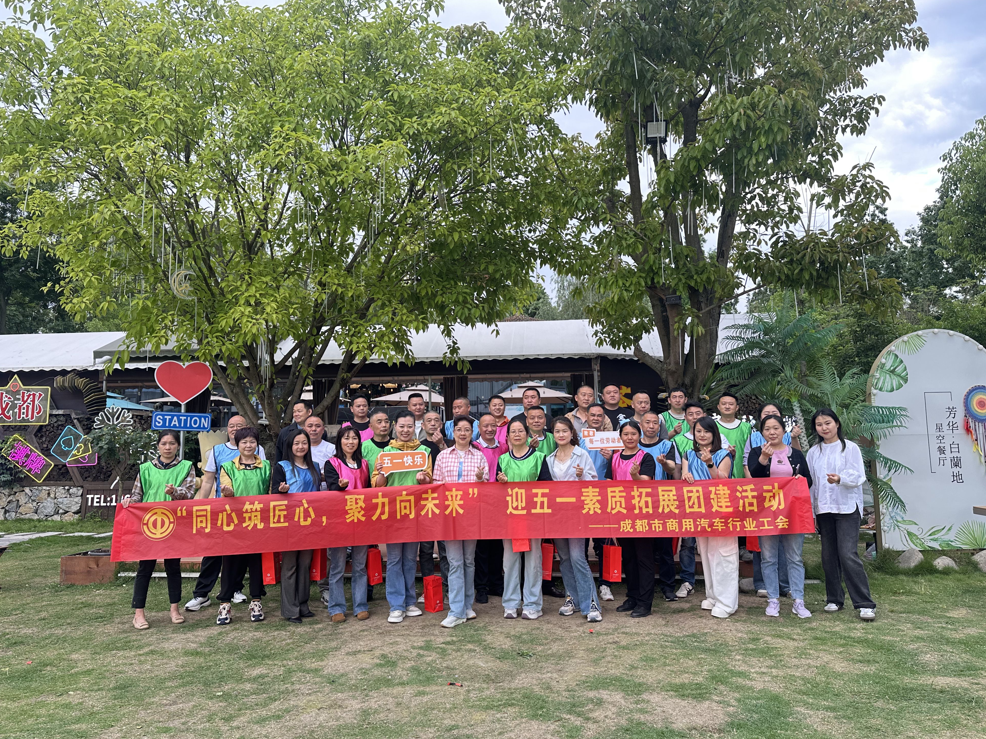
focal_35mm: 25
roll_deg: -0.6
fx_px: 712
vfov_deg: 54.9
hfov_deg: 69.4
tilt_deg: +5.2
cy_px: 366
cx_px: 487
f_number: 1.78
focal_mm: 6.86
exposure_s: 1/179
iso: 80
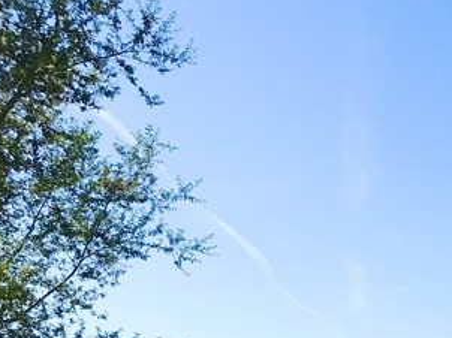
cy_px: 498
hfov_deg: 18.2
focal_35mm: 95
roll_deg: -2.4
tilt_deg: +2.0
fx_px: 1239
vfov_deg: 14.5
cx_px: 696
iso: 20
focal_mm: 3.99
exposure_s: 1/2740
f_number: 1.8
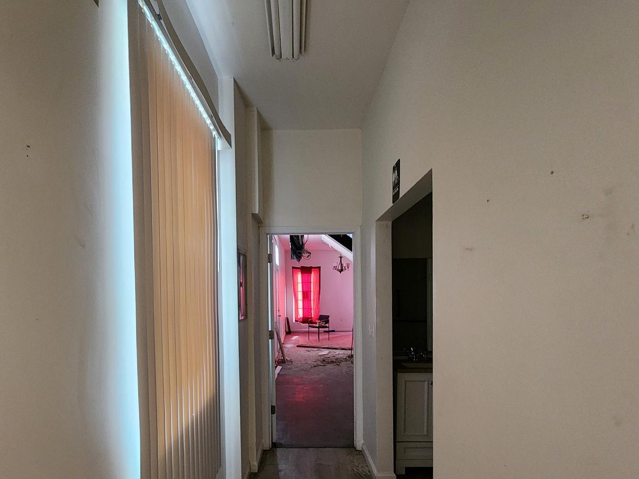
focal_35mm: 20
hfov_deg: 81.4
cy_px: 301
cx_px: 284
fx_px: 369
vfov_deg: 65.0
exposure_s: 1/30
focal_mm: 2.2
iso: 640
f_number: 2.2
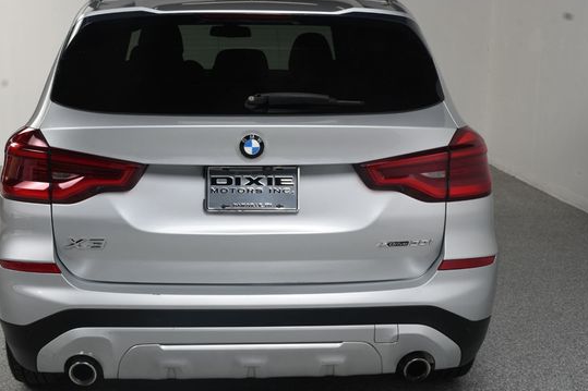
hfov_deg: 35.0
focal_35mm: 57
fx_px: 931
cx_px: 243
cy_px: 187
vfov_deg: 23.8
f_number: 11
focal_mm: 32
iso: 100
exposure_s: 1/160
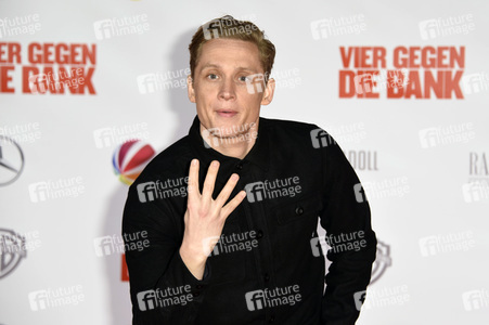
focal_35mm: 122
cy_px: 162
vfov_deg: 11.2
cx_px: 244
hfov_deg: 16.8
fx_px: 1656
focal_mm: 122
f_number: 5.6
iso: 800
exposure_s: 1/160
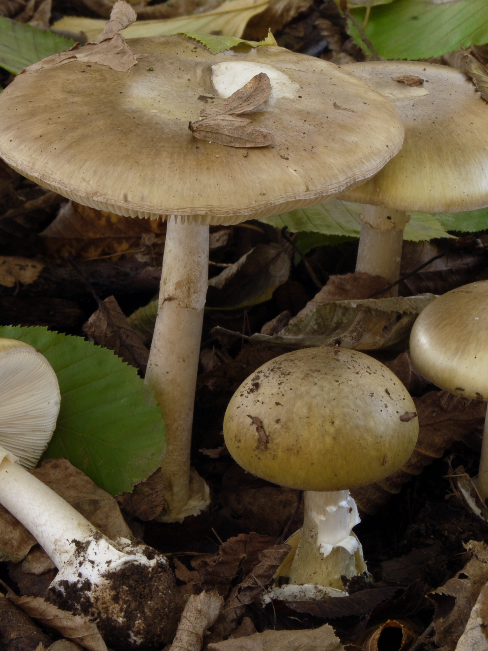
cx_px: 248
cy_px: 325
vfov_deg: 13.8
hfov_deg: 10.4
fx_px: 2689
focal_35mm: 143
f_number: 18
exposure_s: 1
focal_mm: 66
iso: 100
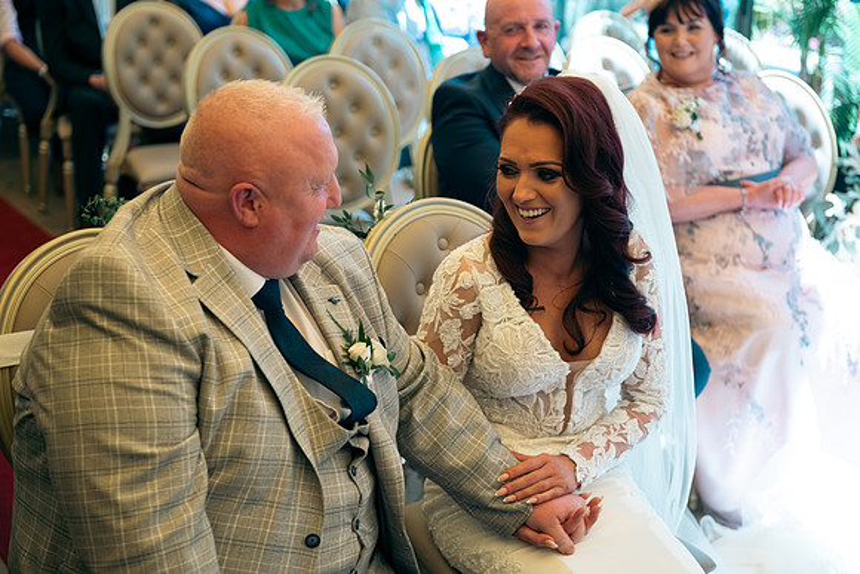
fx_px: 1434
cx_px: 430
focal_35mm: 60
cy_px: 287
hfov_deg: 33.4
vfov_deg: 22.6
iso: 250
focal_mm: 60
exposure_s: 1/250
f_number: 3.5
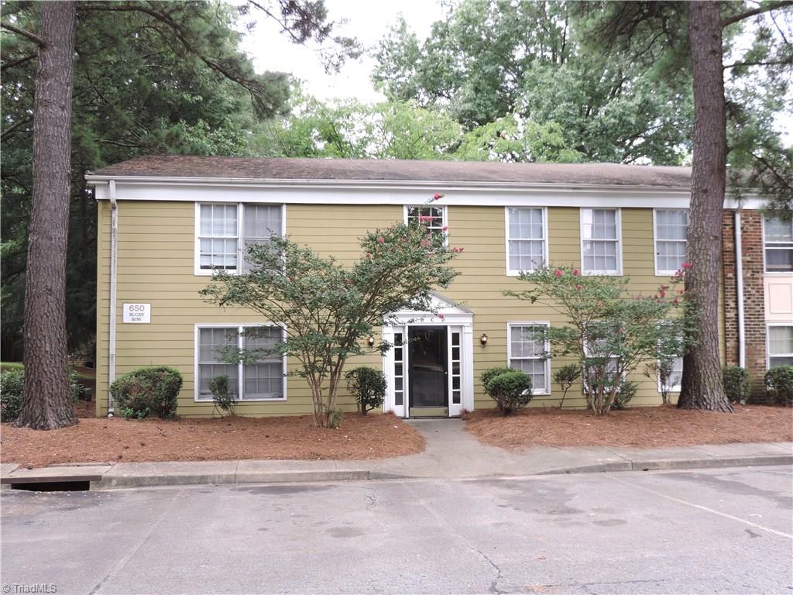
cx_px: 396
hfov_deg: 52.6
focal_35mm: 35
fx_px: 802
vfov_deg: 40.7
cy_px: 298
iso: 80
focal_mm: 6.2
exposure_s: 1/100
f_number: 3.3
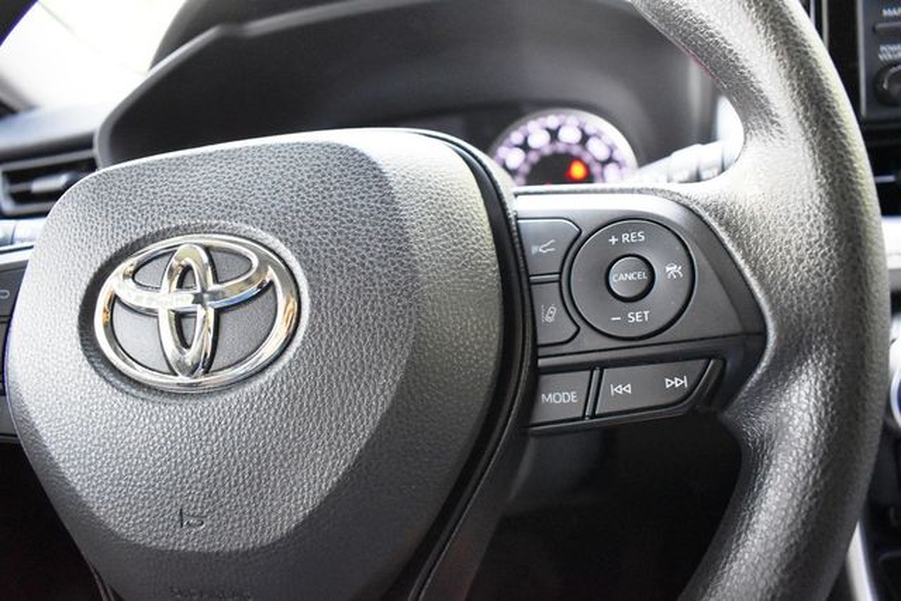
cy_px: 300
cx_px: 450
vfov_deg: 48.0
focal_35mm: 27
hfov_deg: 67.4
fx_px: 676
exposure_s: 1/125
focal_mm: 18
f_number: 3.5
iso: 3200
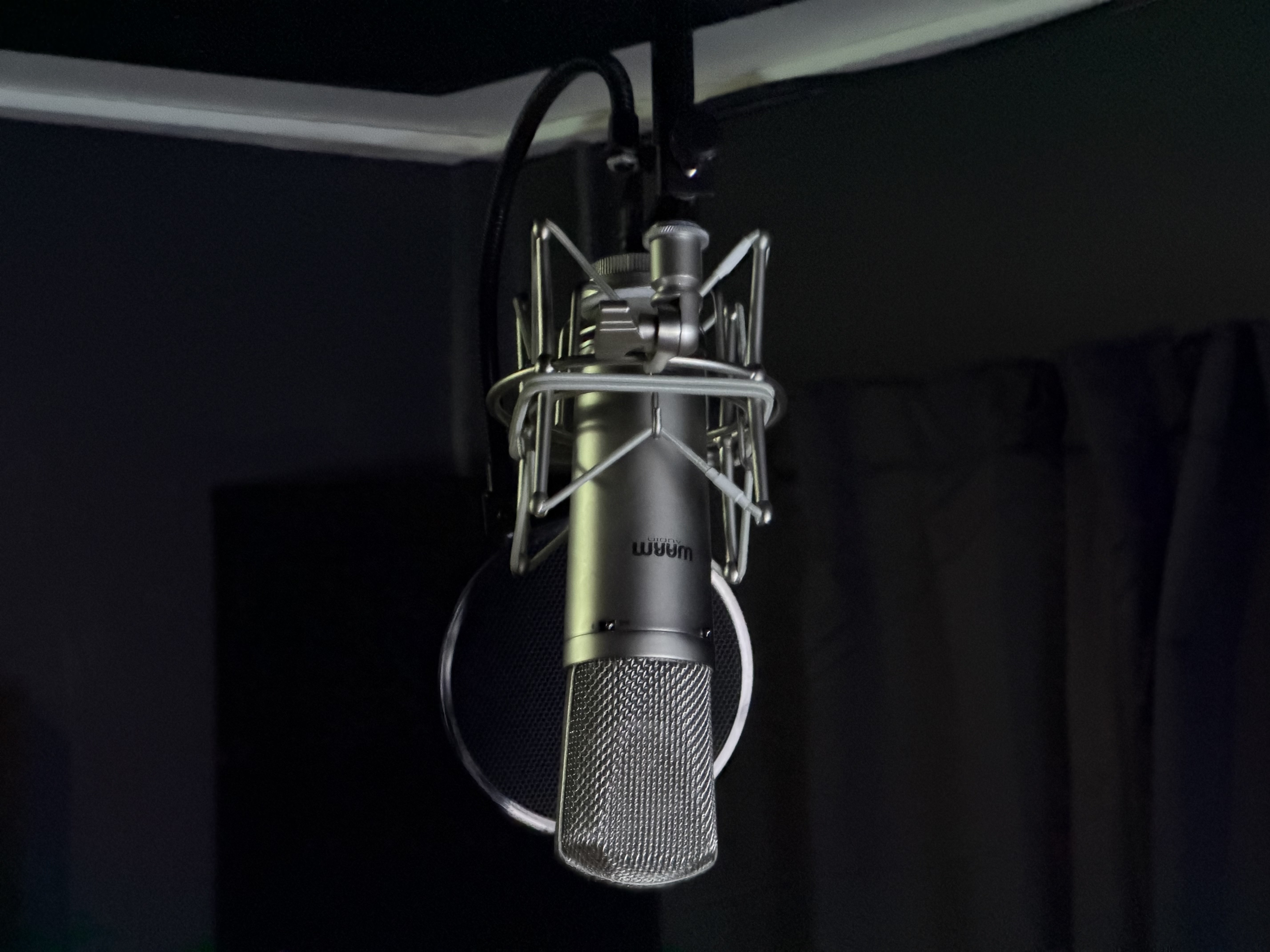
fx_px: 3669
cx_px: 635
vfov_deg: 14.8
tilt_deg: +5.3
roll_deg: +1.2
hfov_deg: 19.6
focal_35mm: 100
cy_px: 476
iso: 3200
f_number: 2.8
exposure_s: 1/20
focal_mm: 16.89
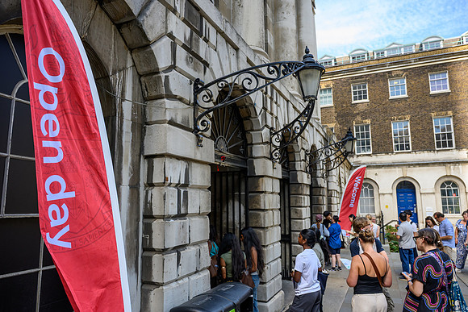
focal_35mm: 26
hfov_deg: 69.7
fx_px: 336
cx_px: 234
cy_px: 156
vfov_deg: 49.8
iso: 900
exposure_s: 1/1250
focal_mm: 24
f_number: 4
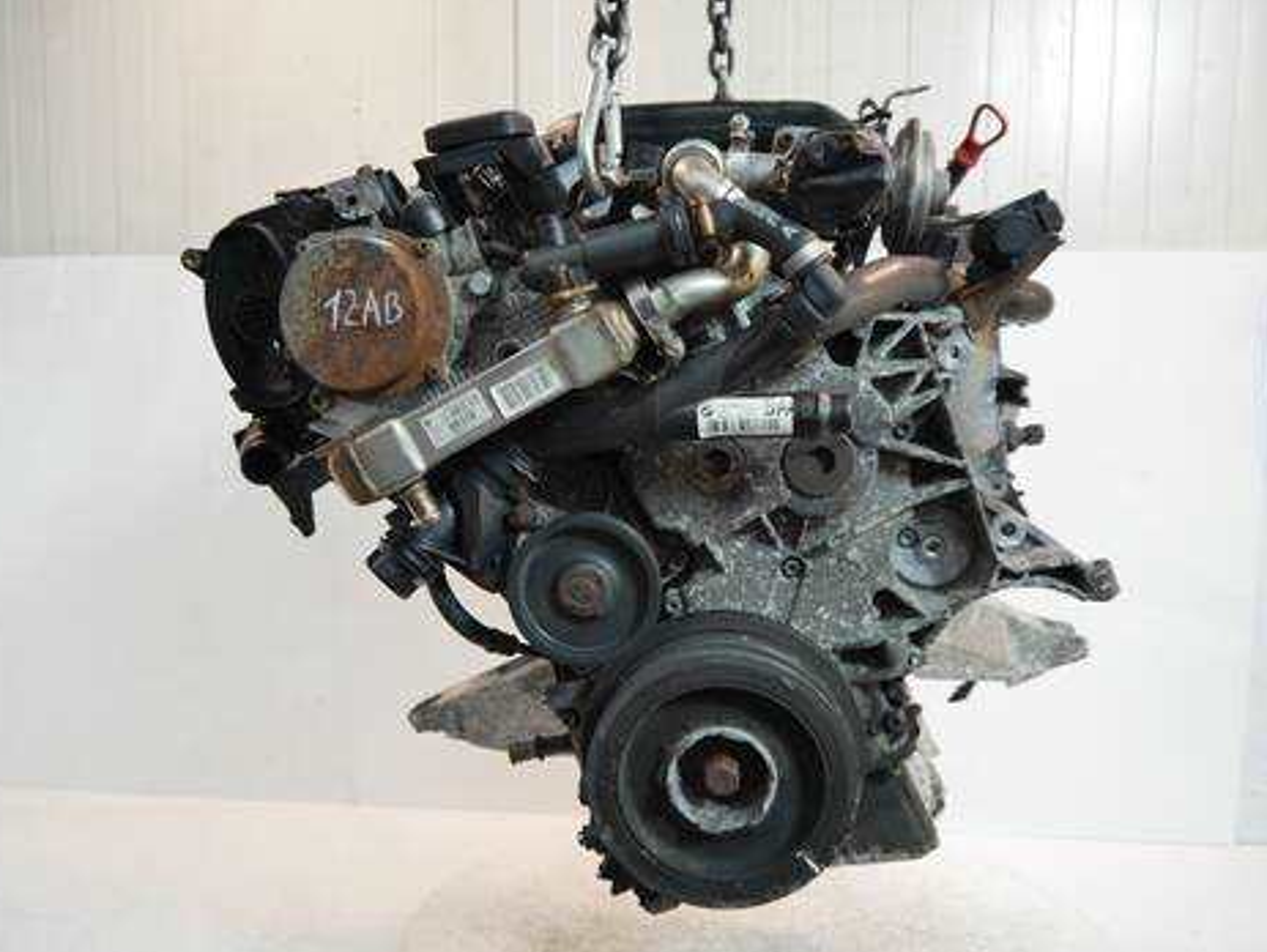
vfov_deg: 48.3
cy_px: 481
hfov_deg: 61.6
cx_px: 616
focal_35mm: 29
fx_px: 1062
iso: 320
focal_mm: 14
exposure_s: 1/60
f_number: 3.5
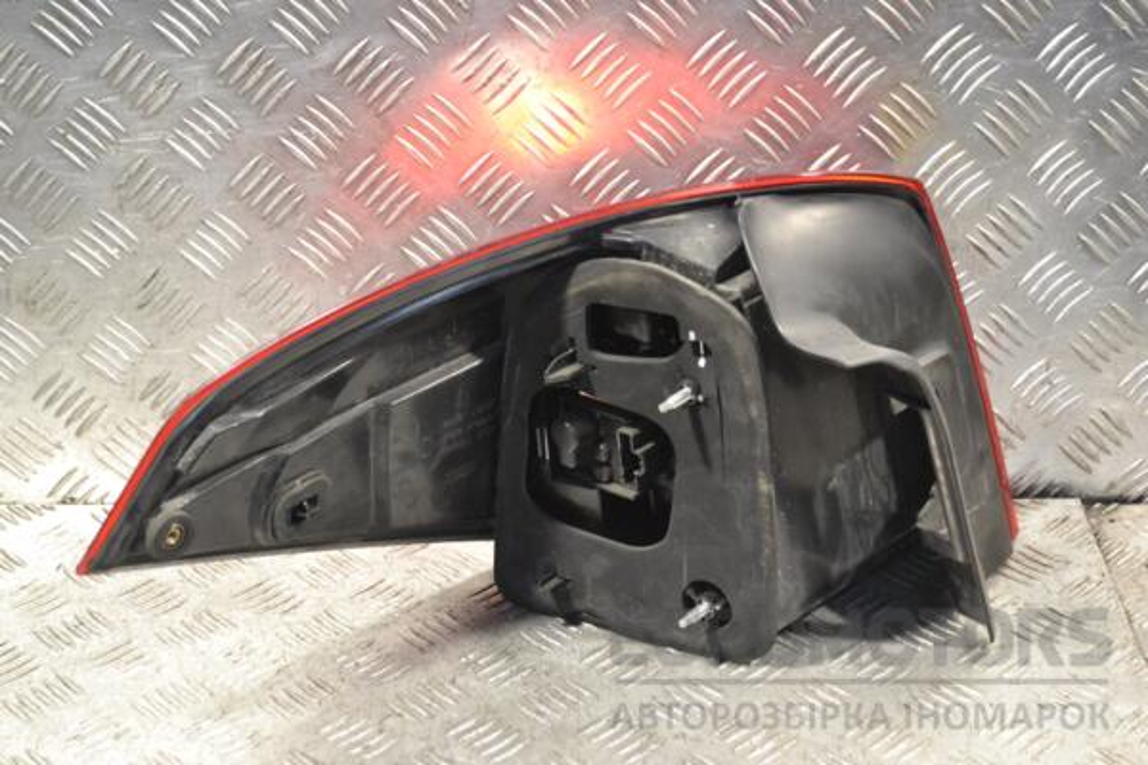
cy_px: 382
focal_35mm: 60
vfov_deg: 22.6
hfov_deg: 33.4
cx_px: 574
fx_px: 1913
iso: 3200
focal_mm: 40
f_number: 6.3
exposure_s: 1/160
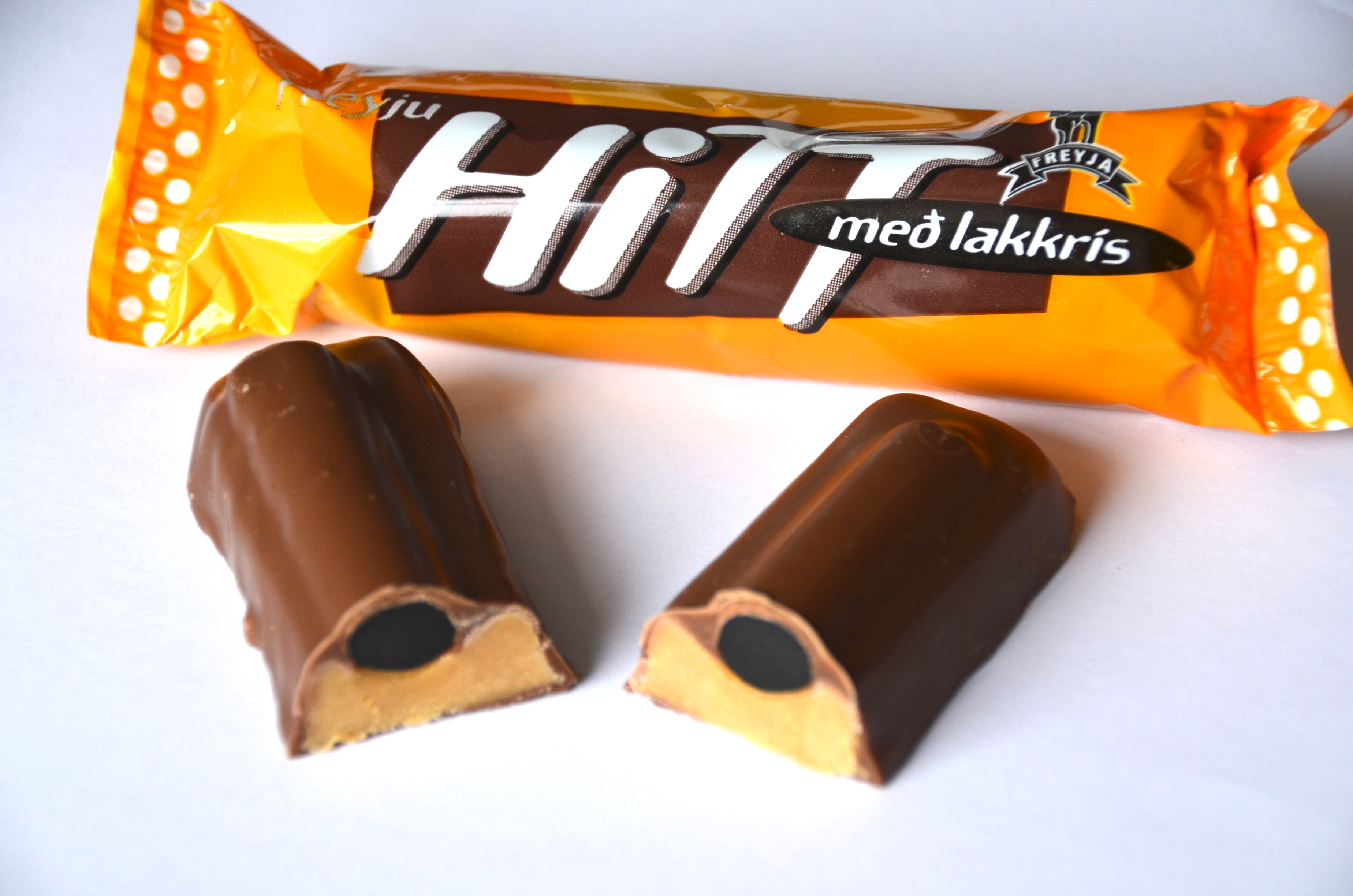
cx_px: 676
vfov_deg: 10.7
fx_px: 4782
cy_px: 448
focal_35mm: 128
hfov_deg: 16.1
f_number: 5.6
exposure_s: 1/125
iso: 320
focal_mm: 85
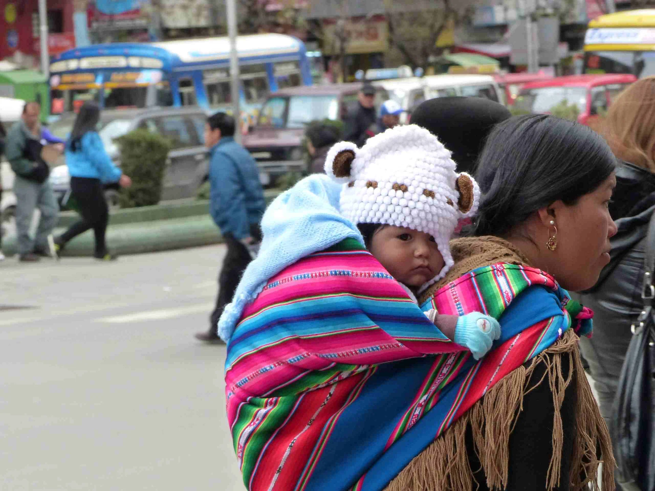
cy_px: 246
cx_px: 328
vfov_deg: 9.2
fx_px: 3065
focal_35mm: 162
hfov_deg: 12.2
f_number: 4
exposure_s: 1/320
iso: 320
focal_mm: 26.5
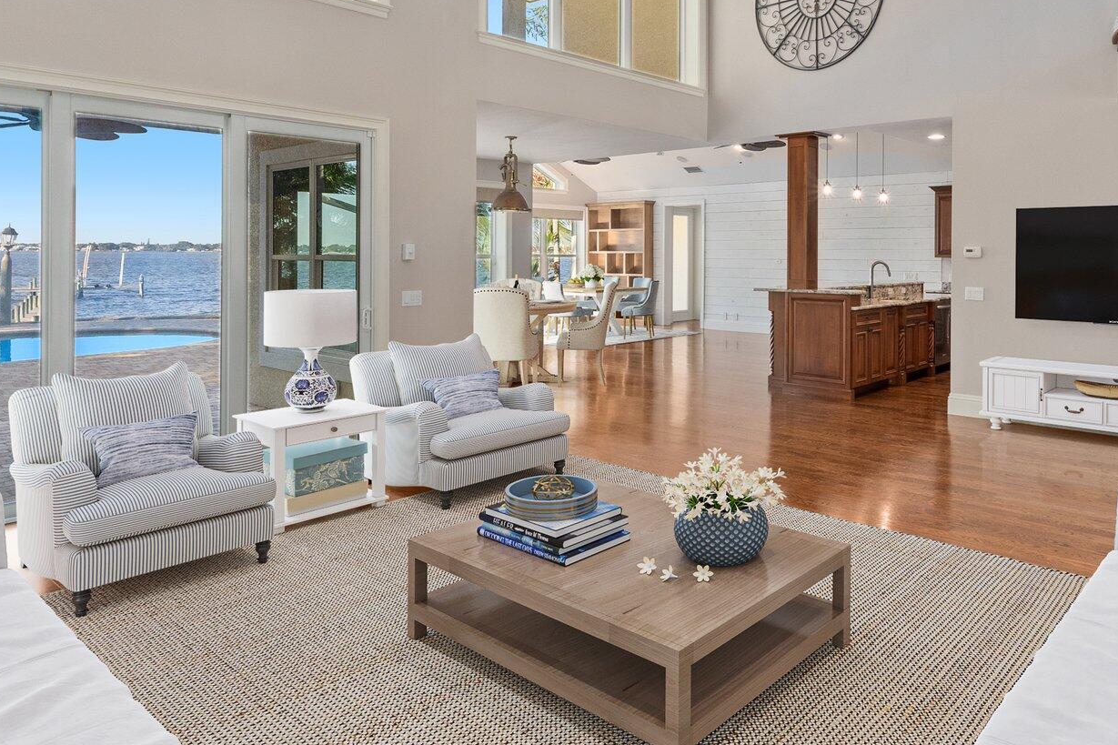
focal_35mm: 25
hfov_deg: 69.8
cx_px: 730
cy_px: 245
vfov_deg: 50.3
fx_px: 776
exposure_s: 1/6
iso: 500
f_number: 8
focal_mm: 10
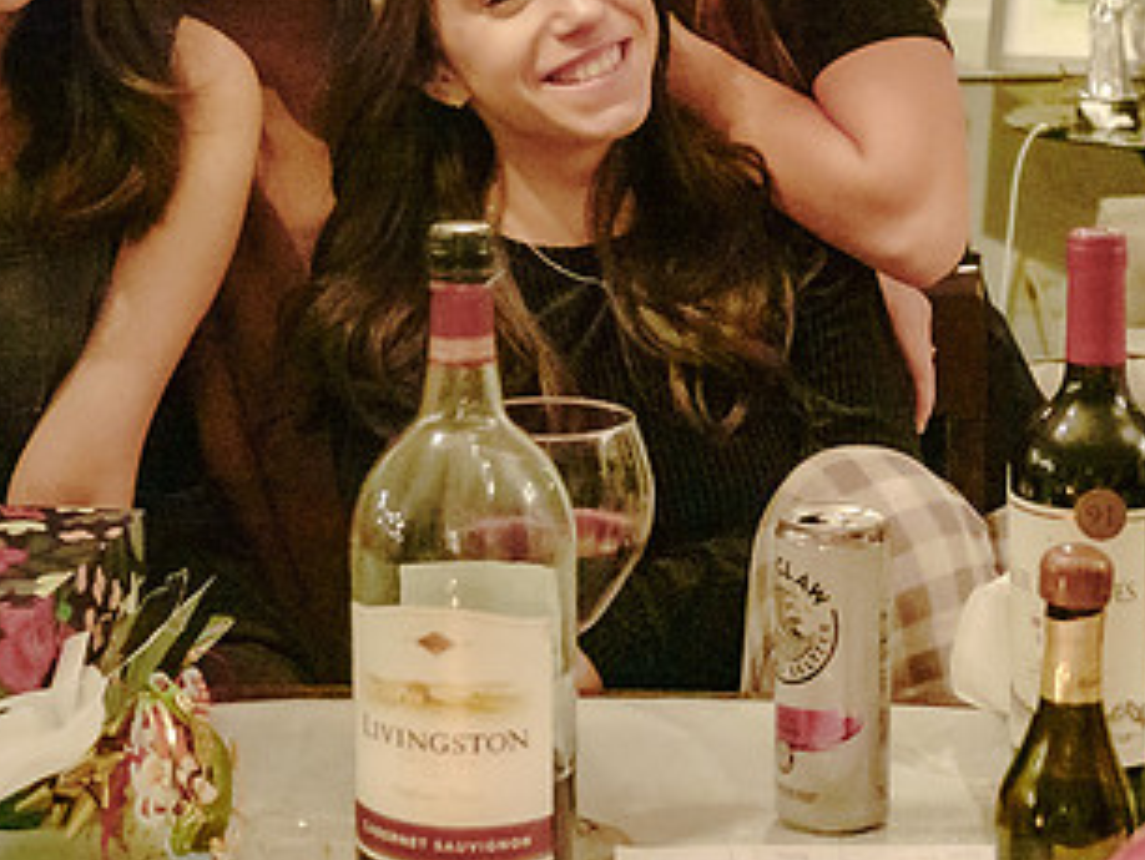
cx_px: 457
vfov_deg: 16.1
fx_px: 3012
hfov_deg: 21.5
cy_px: 155
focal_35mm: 91
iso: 6400
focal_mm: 18.21
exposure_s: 1/125
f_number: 3.2
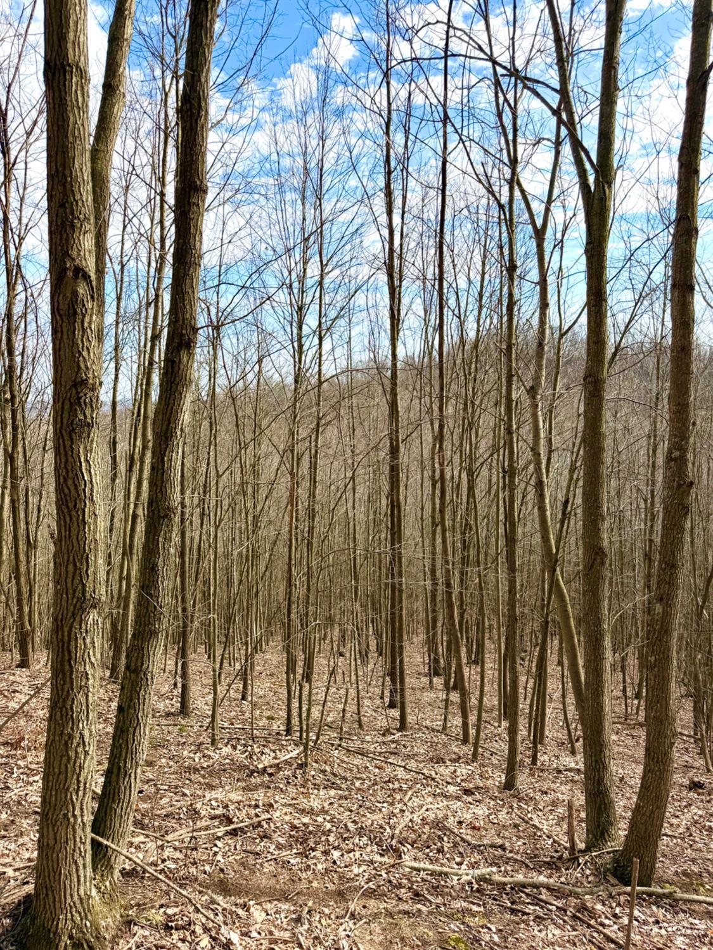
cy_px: 475
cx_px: 356
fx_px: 659
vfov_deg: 71.6
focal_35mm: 24
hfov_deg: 56.8
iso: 80
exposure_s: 1/3021
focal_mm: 6.76
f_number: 1.78
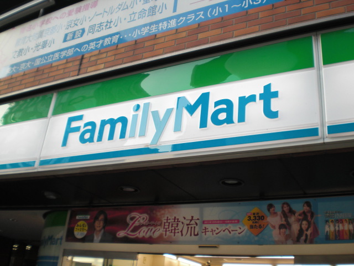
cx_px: 177
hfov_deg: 49.0
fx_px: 389
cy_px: 133
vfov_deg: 37.7
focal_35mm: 38
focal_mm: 6.3
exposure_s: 1/100
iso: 64
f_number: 3.1
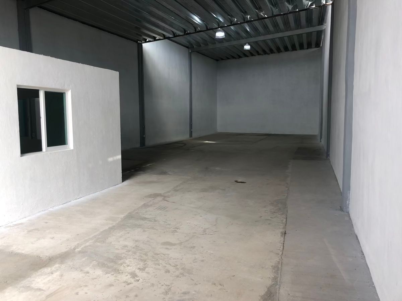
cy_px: 150
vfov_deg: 49.7
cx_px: 201
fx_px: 325
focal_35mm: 28
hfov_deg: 63.4
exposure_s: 1/151
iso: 20
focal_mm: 4
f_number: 1.8
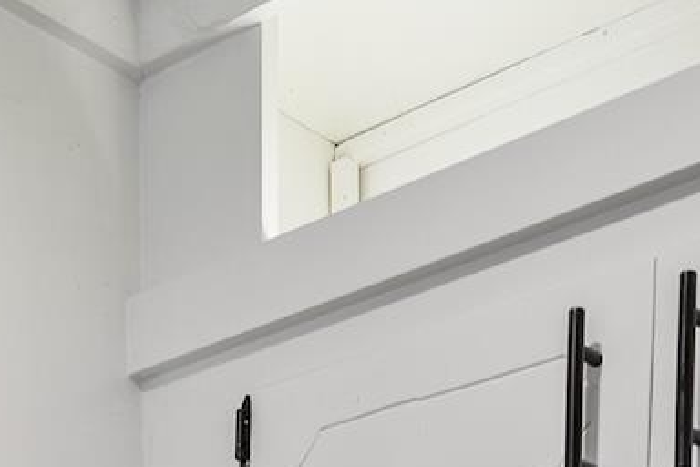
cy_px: 1475
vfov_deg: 9.3
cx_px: 270
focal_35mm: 112
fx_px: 2178
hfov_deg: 18.2
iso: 100
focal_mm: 14
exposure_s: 1/25
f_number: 2.8
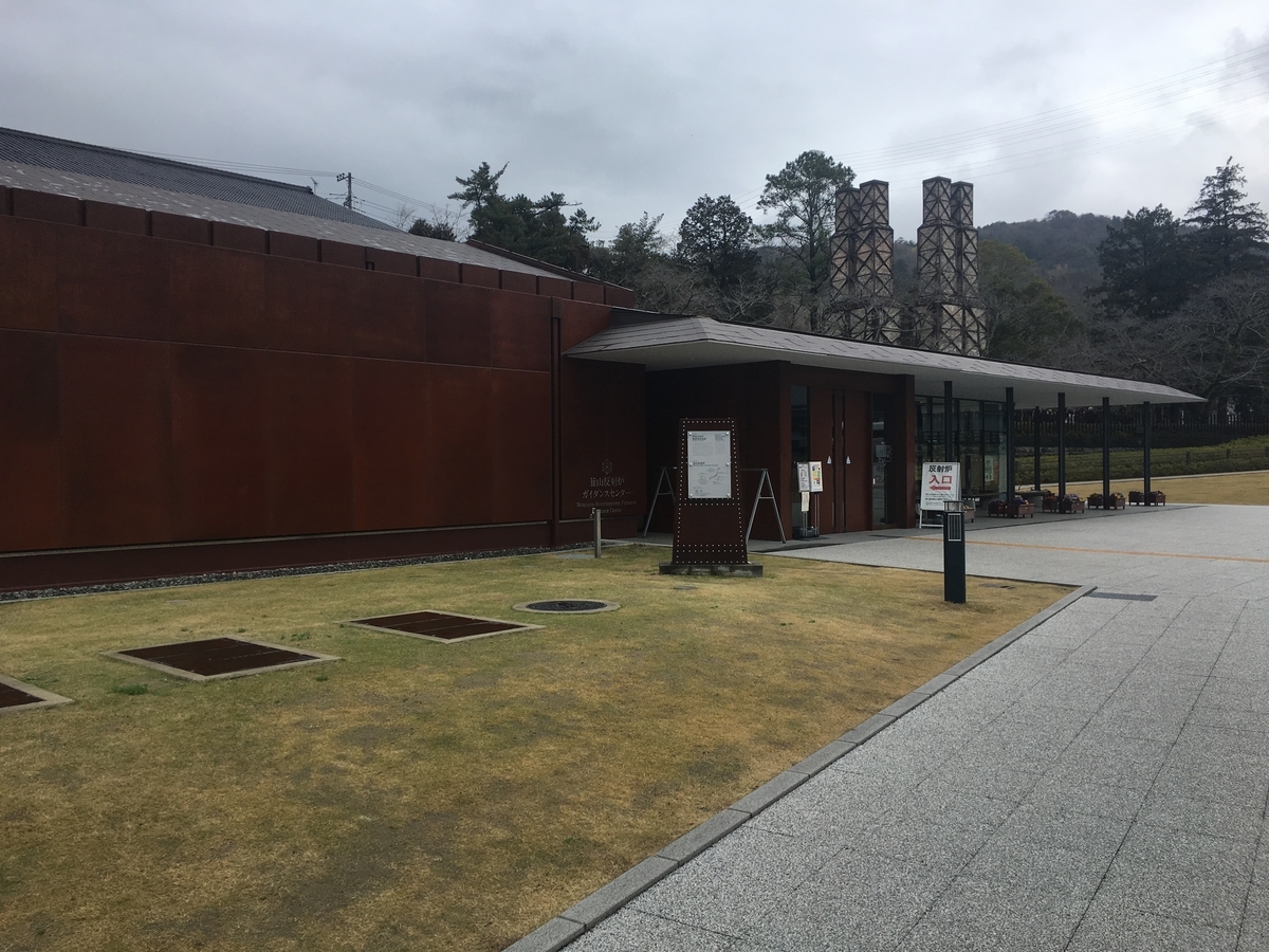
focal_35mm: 29
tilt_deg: -0.3
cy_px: 476
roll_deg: +0.8
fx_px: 1063
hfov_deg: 61.7
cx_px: 634
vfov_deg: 48.2
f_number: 2.2
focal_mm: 4.15
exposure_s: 1/986
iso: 25
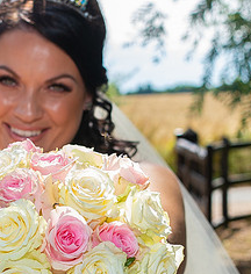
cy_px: 215
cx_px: 86
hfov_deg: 12.9
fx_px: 1108
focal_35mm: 129
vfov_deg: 14.0
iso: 100
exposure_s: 1/250
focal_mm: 35
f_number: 5.6
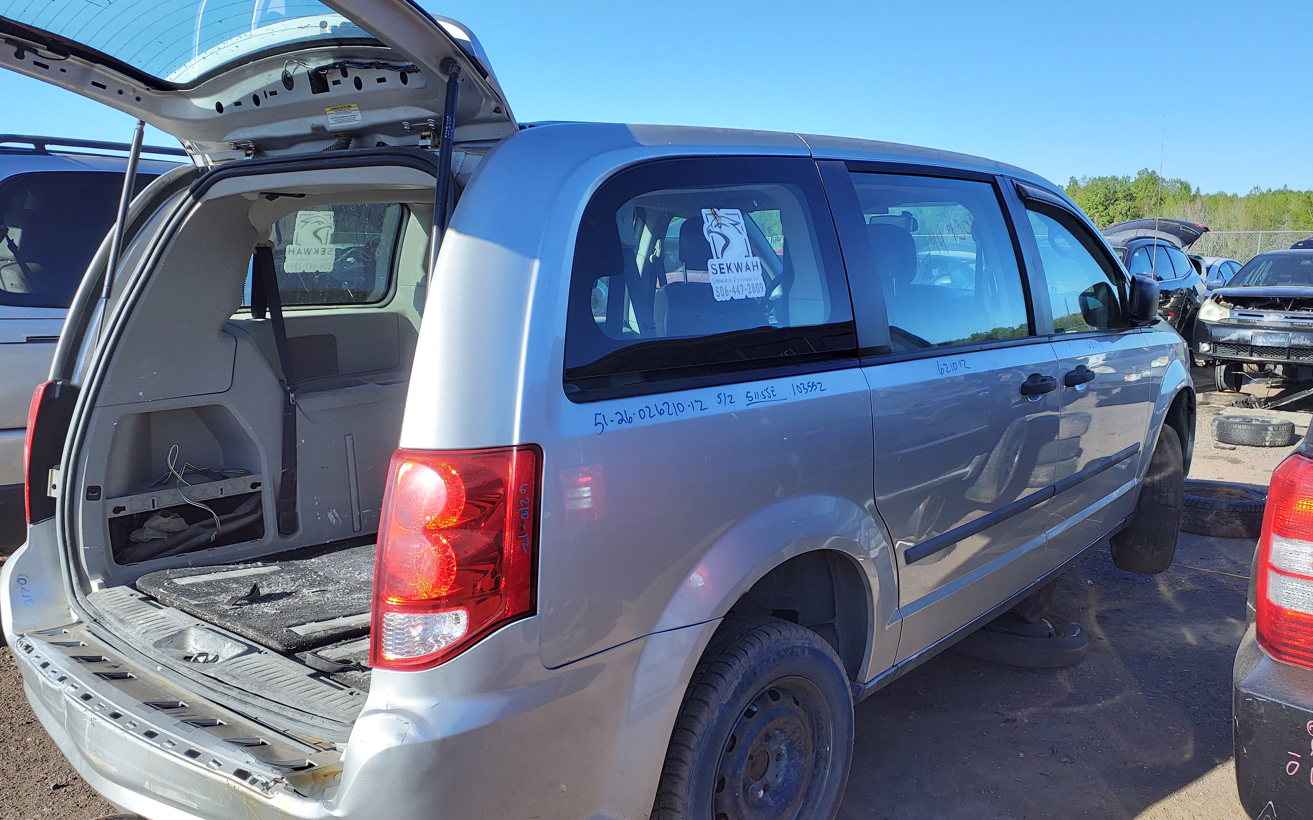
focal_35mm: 28
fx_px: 1002
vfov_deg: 44.5
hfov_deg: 66.5
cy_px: 440
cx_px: 655
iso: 40
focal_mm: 3.58
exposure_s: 1/342
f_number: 1.9
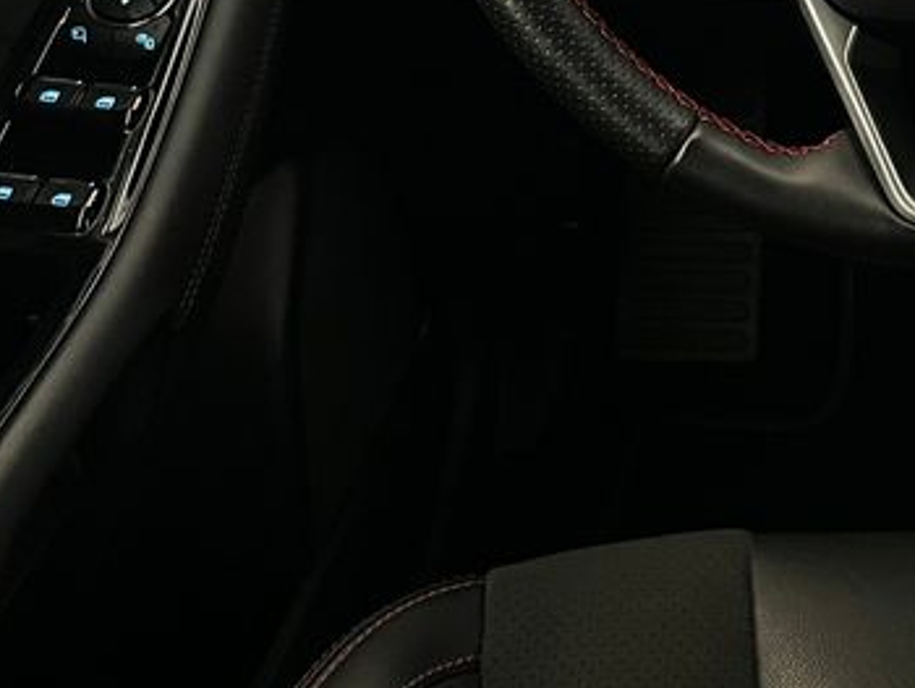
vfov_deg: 18.8
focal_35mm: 76
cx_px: 1059
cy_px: -37
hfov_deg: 23.7
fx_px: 2010
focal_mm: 5.1
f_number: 1.6
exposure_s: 1/27
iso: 640
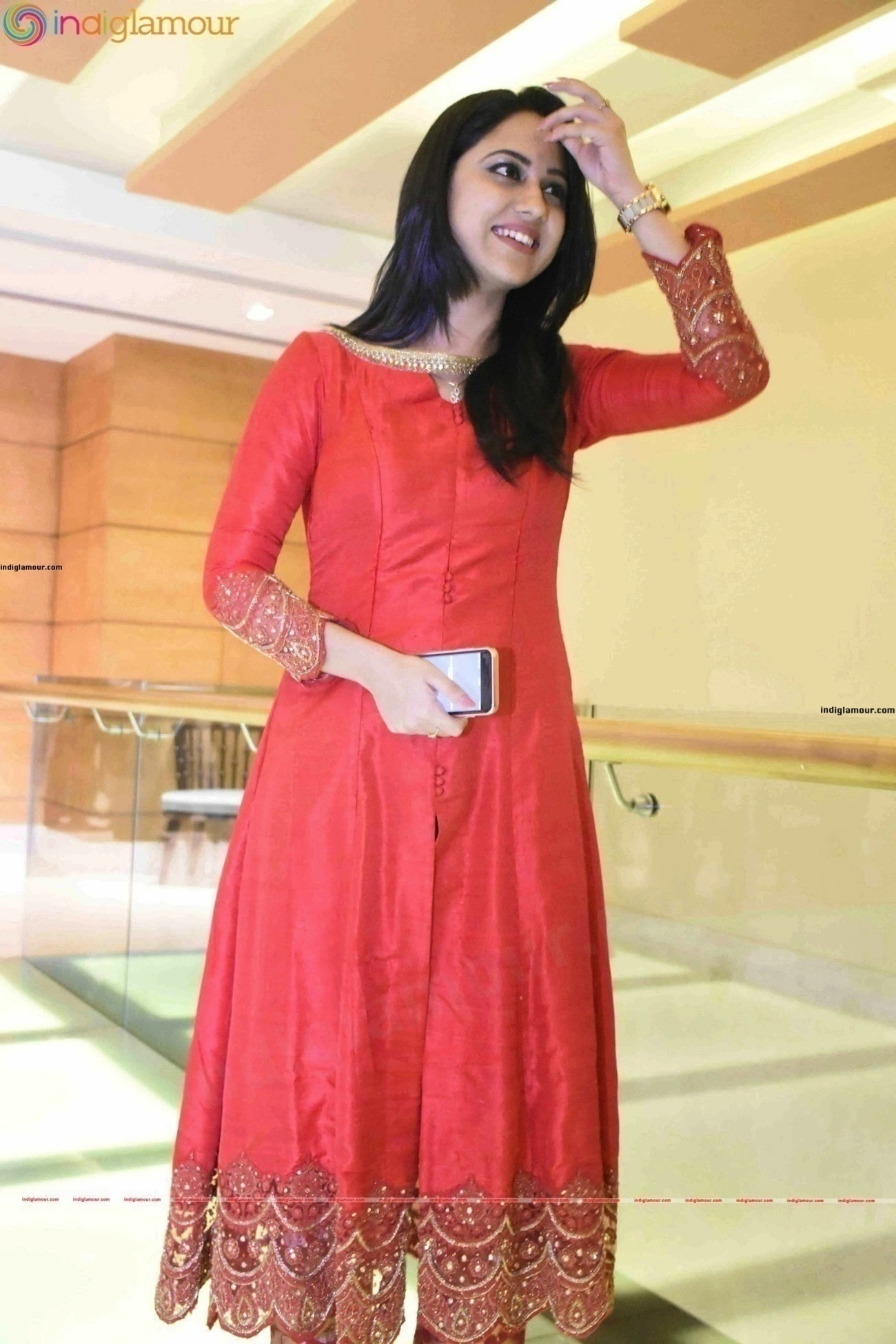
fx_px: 1456
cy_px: 672
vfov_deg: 49.6
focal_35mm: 39
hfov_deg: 34.2
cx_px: 448
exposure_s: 1/80
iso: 10000
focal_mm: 26
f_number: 3.8
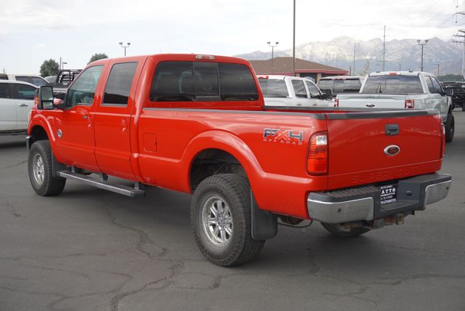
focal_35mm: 44
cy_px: 156
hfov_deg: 44.9
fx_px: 562
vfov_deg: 30.9
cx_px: 232
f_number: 4.5
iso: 100
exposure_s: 1/200
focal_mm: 29
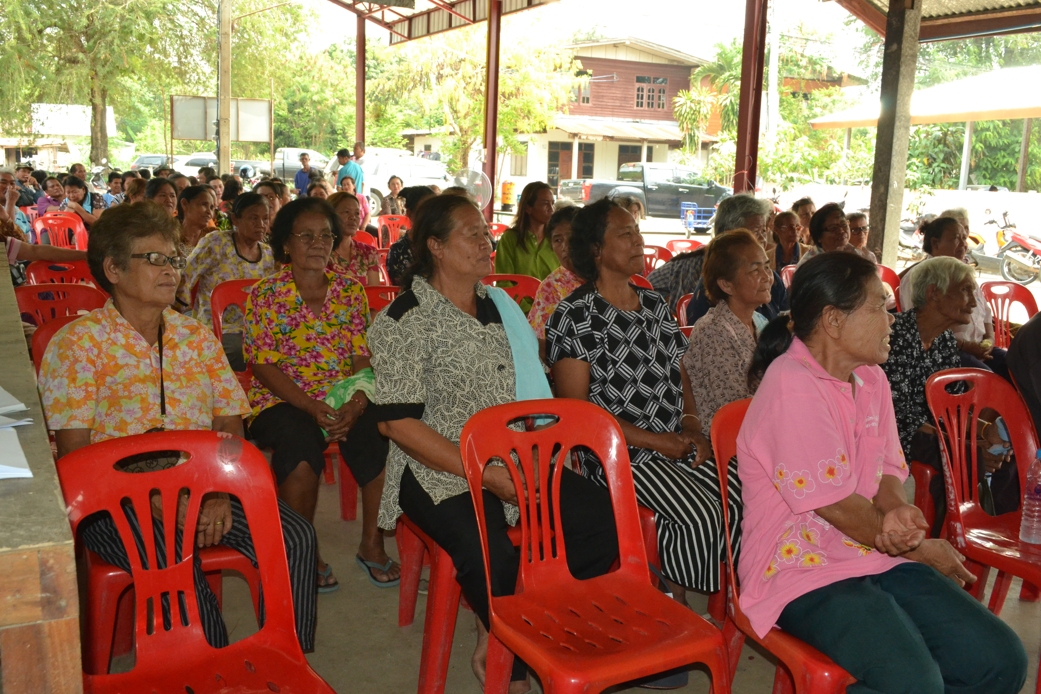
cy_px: 347
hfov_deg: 57.2
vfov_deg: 40.0
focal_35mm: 33
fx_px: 954
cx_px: 520
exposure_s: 1/200
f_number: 9
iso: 1600
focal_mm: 22
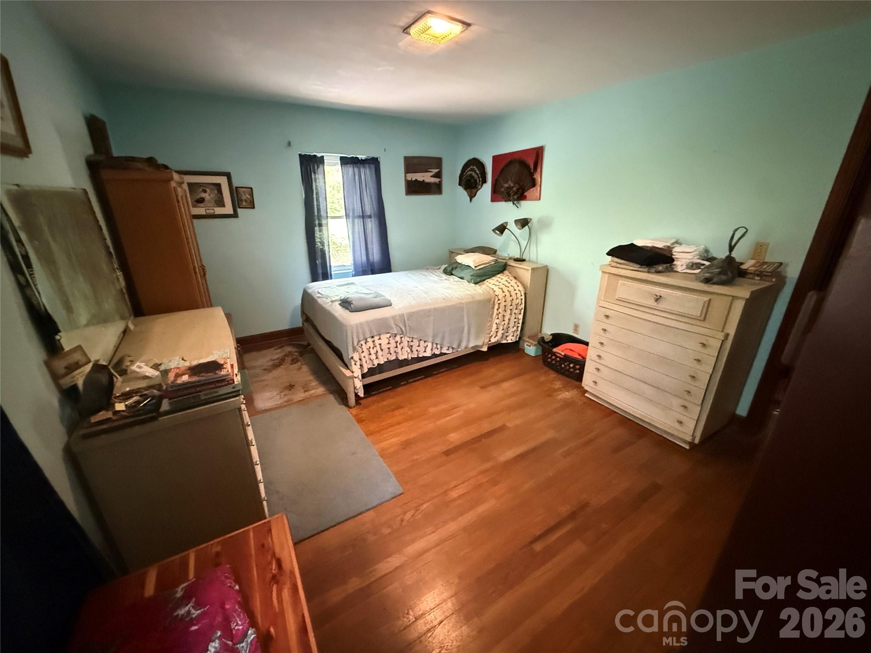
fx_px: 352
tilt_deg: -20.1
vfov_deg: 85.7
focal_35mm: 14
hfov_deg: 102.1
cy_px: 326
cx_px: 436
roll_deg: +0.5
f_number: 2.2
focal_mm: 2.22
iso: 1250
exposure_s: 1/60
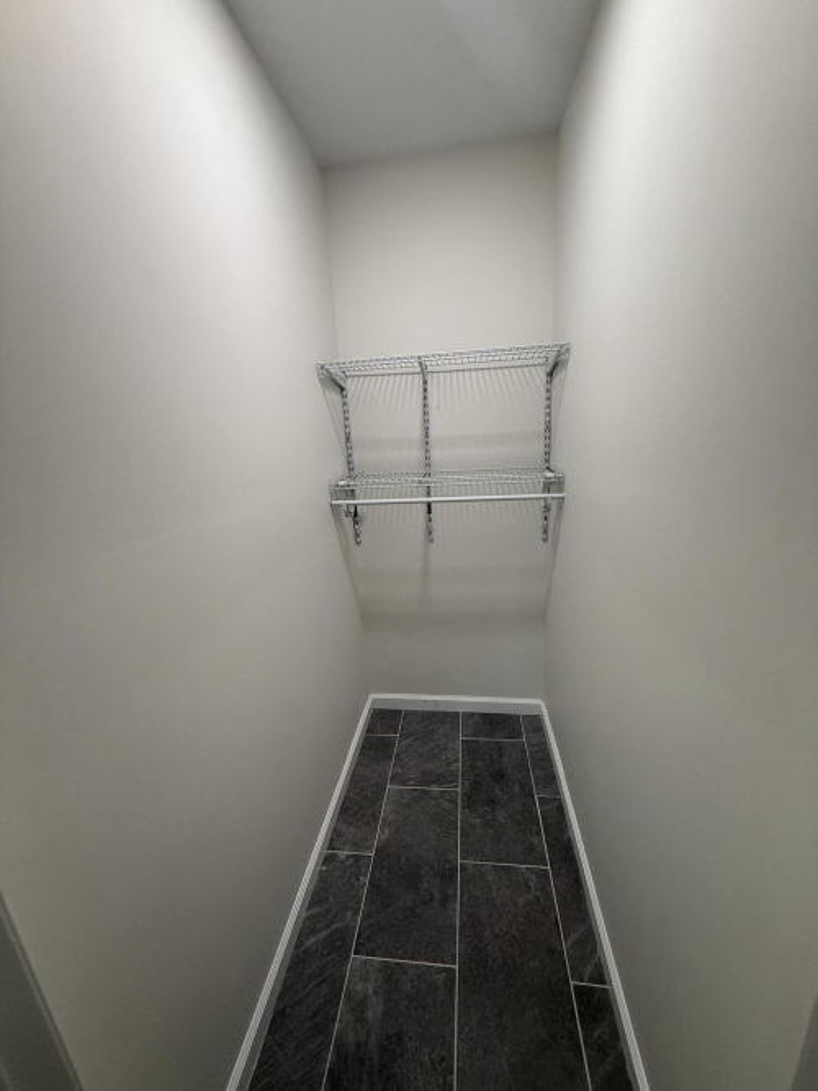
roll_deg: +1.5
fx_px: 441
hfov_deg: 85.7
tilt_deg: -14.4
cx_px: 409
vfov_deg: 102.1
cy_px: 546
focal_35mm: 14
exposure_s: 1/120
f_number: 2.2
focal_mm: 2.22
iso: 200
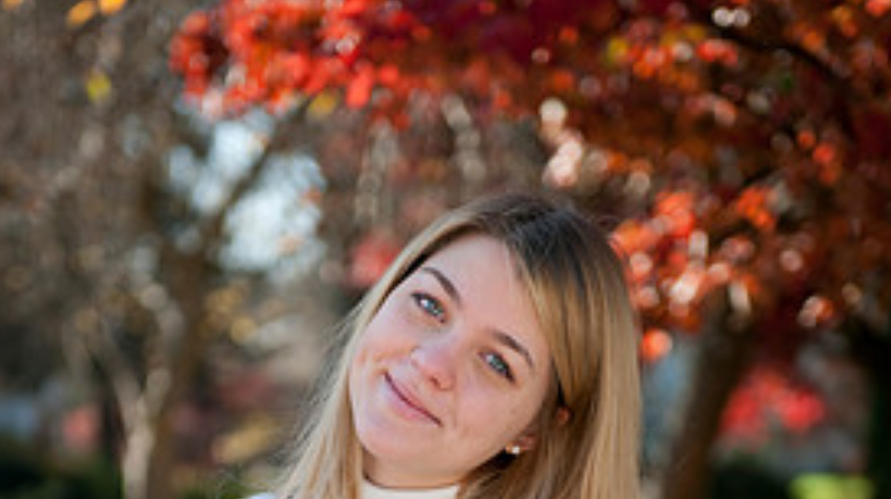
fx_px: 2691
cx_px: 442
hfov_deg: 18.8
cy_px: 613
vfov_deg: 10.4
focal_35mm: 114
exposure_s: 1/1000
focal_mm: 66
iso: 100
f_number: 2.8
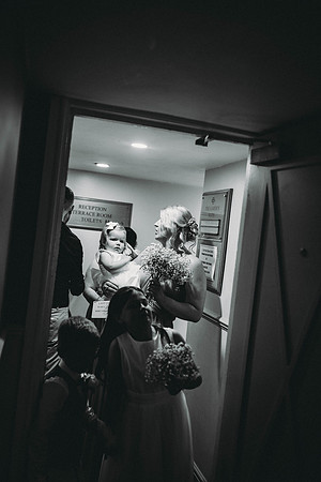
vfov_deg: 54.4
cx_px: 160
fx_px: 468
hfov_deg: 37.9
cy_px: 241
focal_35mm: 35
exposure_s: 1/160
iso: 320
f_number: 1.6
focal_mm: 35
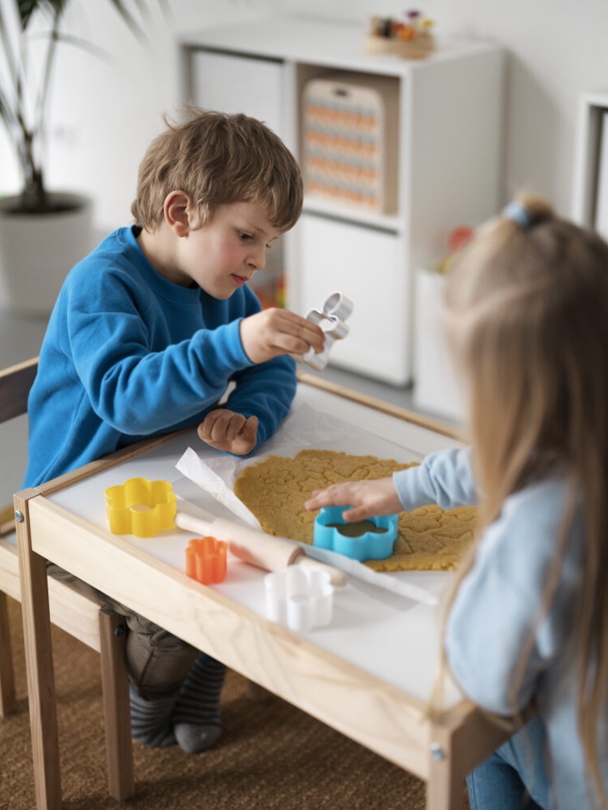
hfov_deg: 26.6
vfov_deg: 34.9
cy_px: 406
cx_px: 305
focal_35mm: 55
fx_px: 1287
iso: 200
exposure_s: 1/250
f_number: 1.4
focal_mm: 50
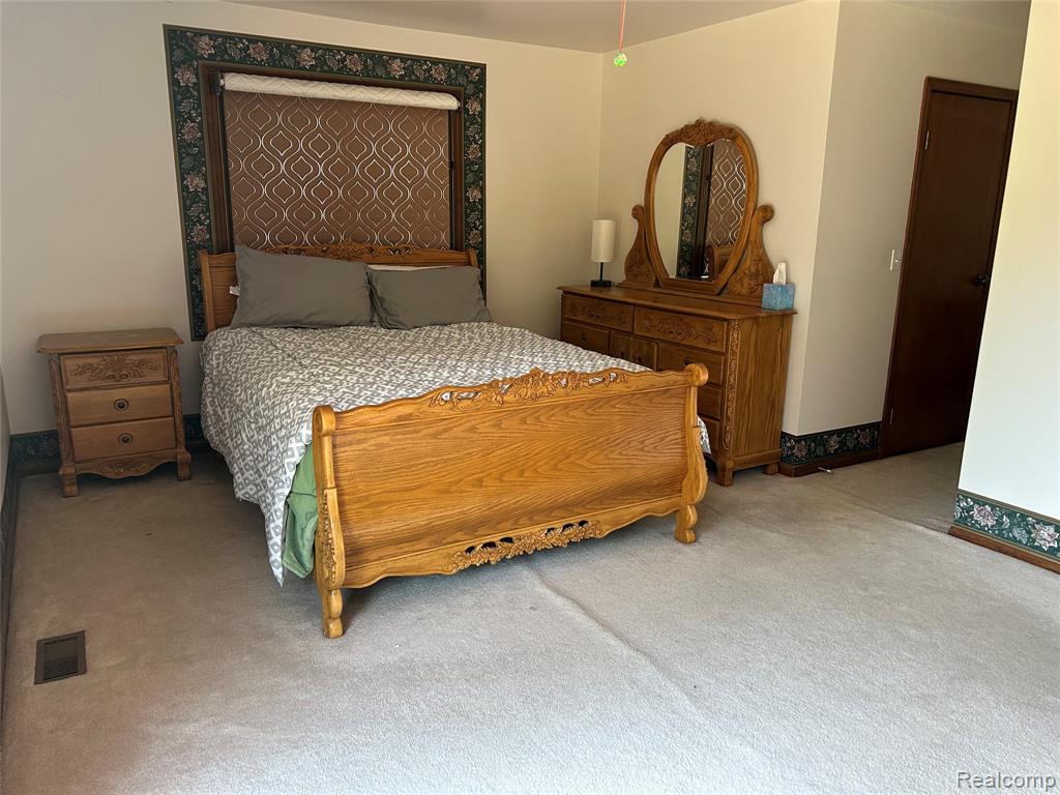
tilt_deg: -13.8
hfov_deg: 67.3
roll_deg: -1.1
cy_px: 398
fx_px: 796
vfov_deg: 53.1
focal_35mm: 26
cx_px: 530
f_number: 1.5
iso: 125
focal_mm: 5.7
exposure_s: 1/90
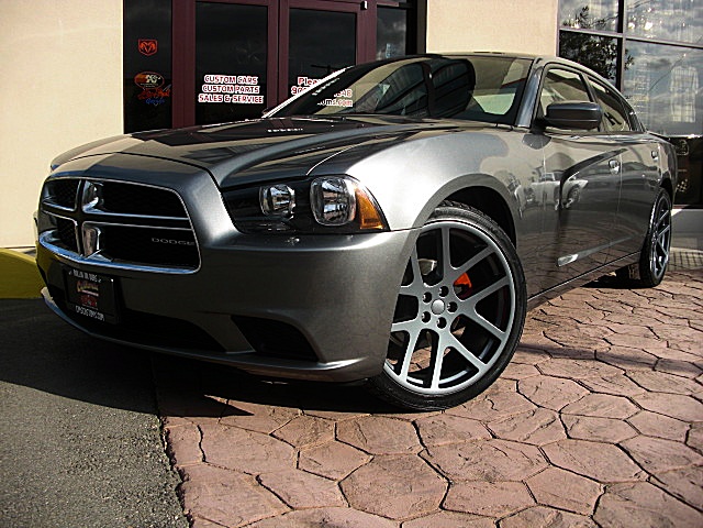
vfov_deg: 39.7
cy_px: 264
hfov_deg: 51.4
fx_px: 731
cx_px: 352
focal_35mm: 36
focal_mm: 6.3
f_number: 2.8
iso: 50
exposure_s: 1/800
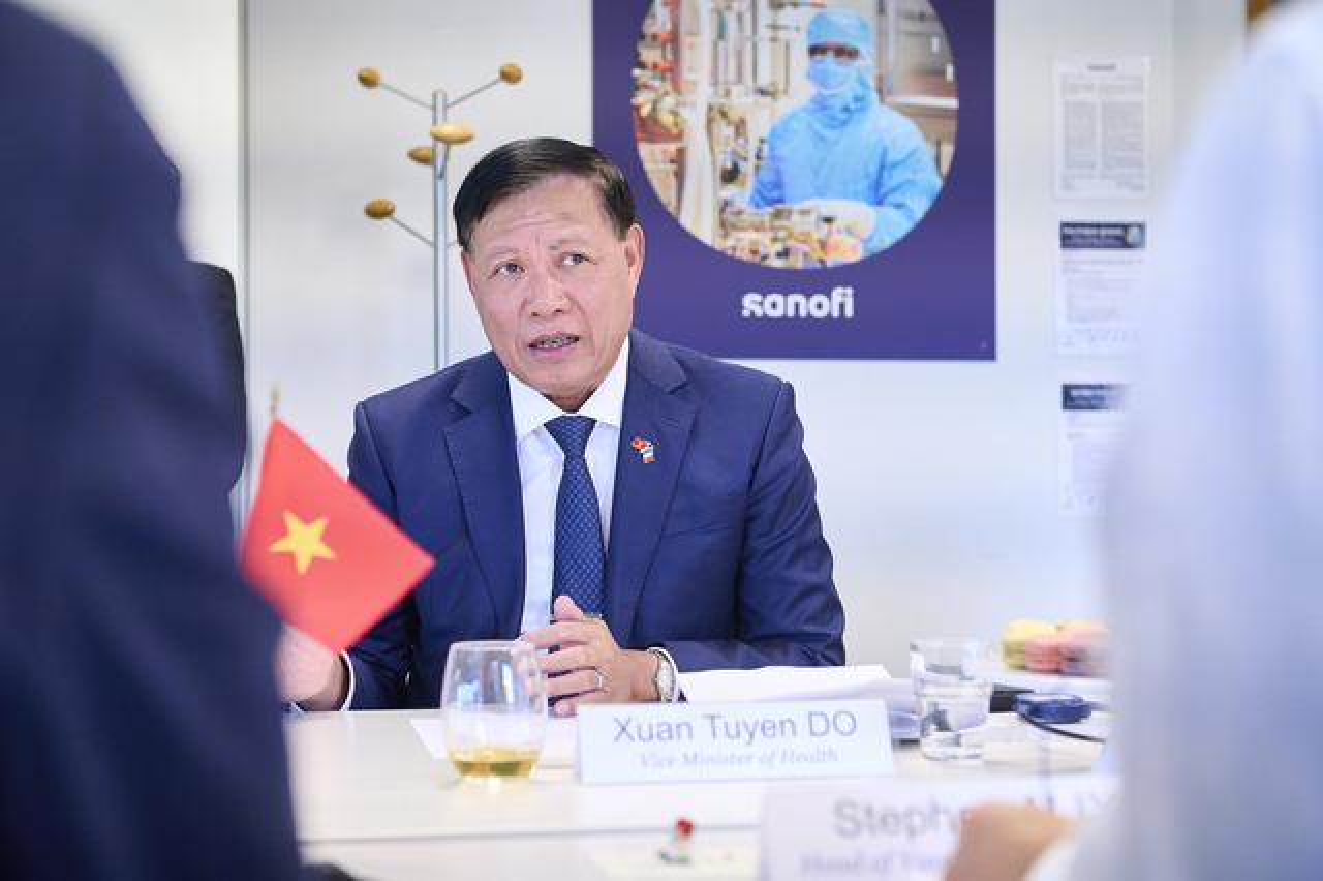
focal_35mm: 62
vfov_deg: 21.9
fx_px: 2277
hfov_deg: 32.4
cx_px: 662
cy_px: 440
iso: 5000
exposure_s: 1/400
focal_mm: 62
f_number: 4.5
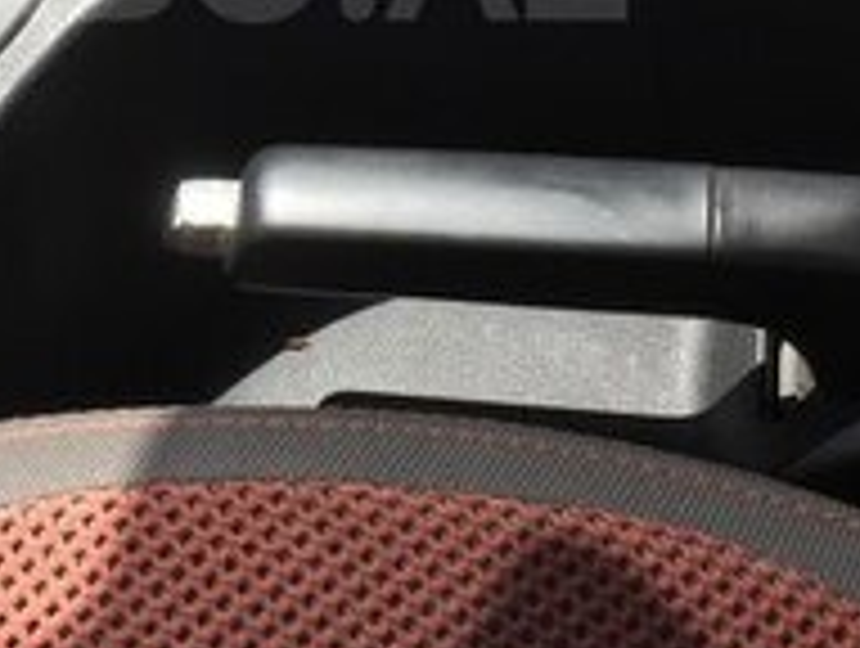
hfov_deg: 19.4
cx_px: 167
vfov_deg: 14.5
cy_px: -47
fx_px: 2489
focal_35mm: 100
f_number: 2.2
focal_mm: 4.15
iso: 25
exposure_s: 1/411
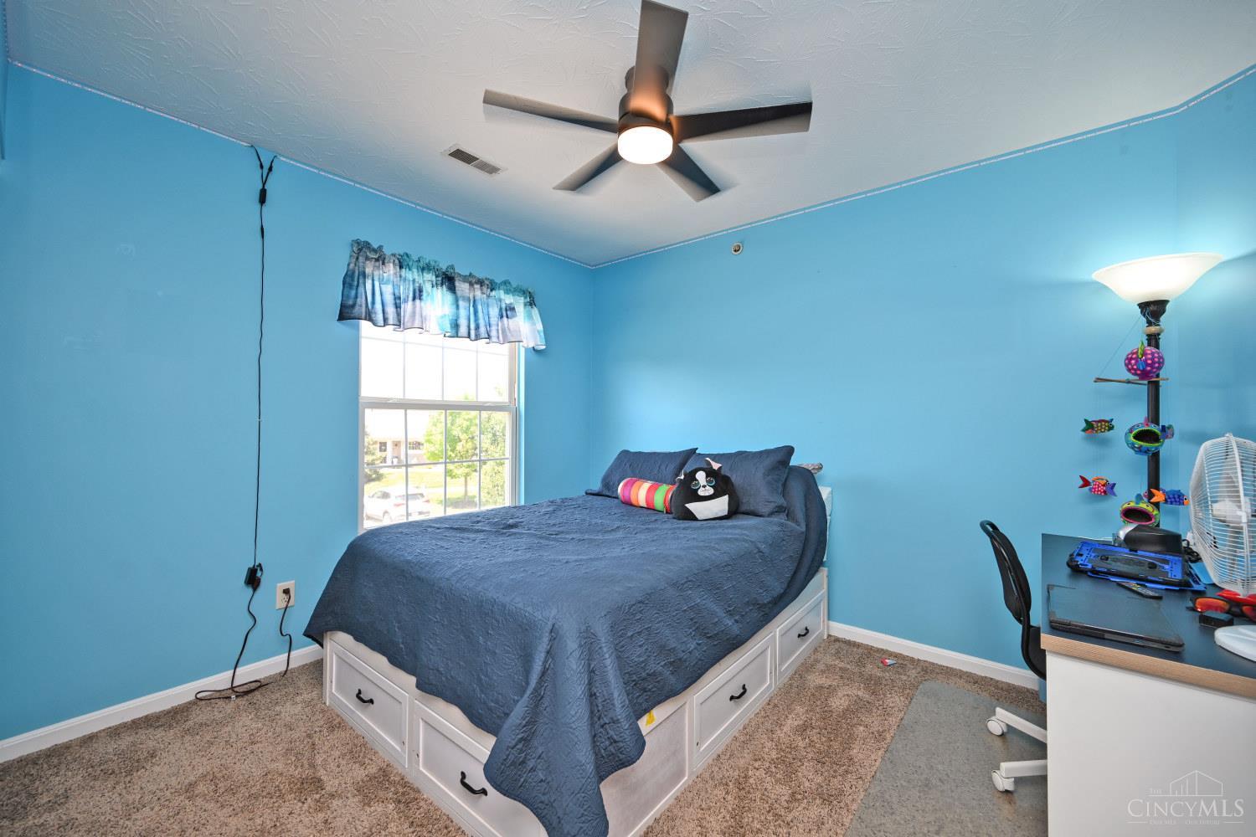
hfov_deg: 104.3
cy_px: 418
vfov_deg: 81.2
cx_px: 628
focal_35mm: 14
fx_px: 488
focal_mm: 14
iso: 200
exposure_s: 1/80
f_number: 4.5
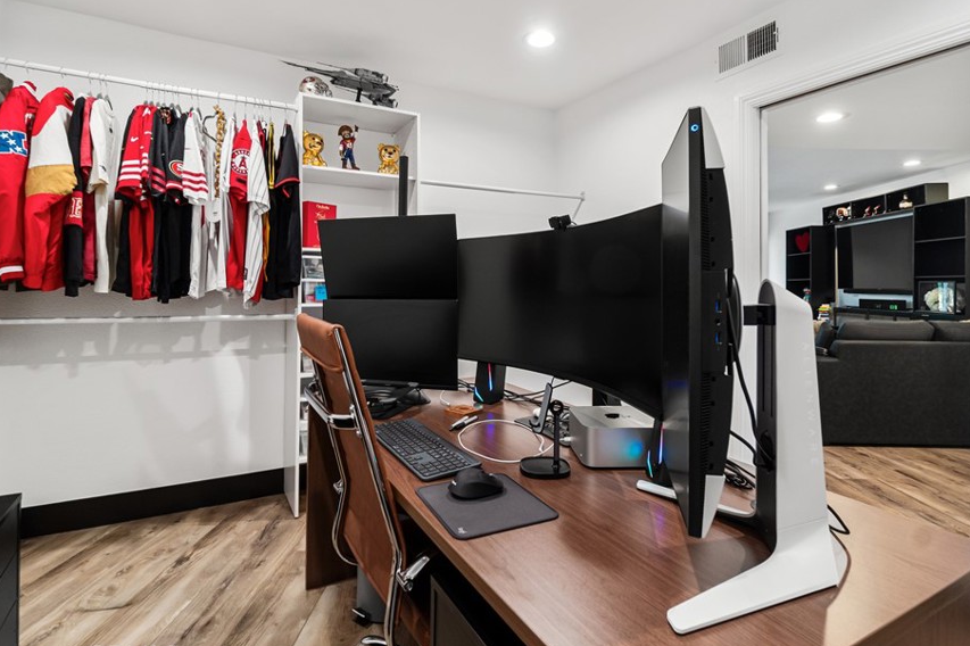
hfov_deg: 90.0
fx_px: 485
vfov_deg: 67.1
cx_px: 504
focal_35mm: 18
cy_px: 284
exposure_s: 1/5
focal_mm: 10
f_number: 7.1
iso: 320
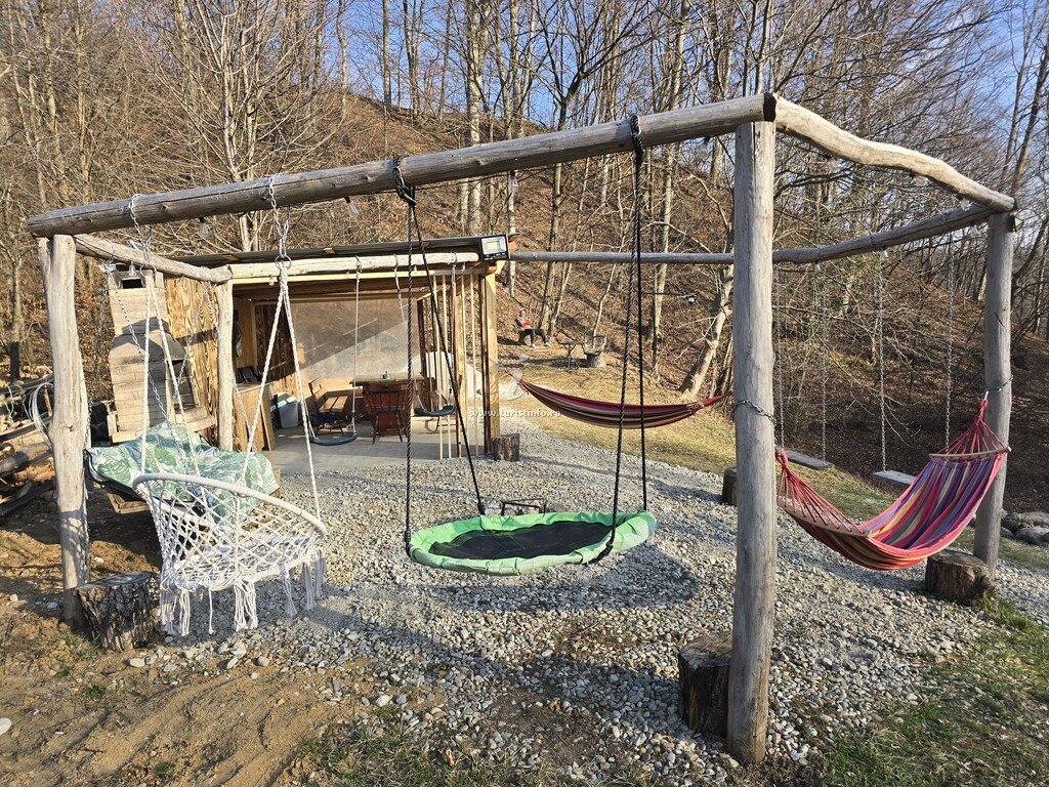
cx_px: 524
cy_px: 394
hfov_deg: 73.9
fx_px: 697
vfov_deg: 58.9
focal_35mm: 23
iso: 12
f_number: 1.7
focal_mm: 6.3
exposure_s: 1/199
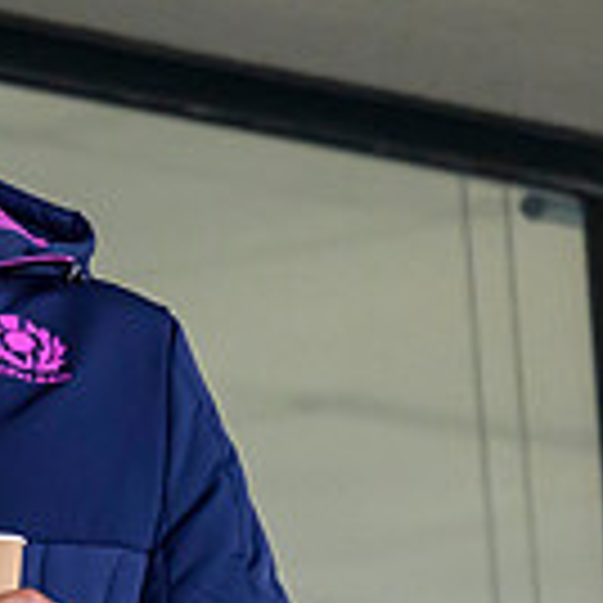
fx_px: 66338
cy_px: 432
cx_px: -663
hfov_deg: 0.5
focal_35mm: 3366
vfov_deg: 0.5
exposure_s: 1/1000
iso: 2500
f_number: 4
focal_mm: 560
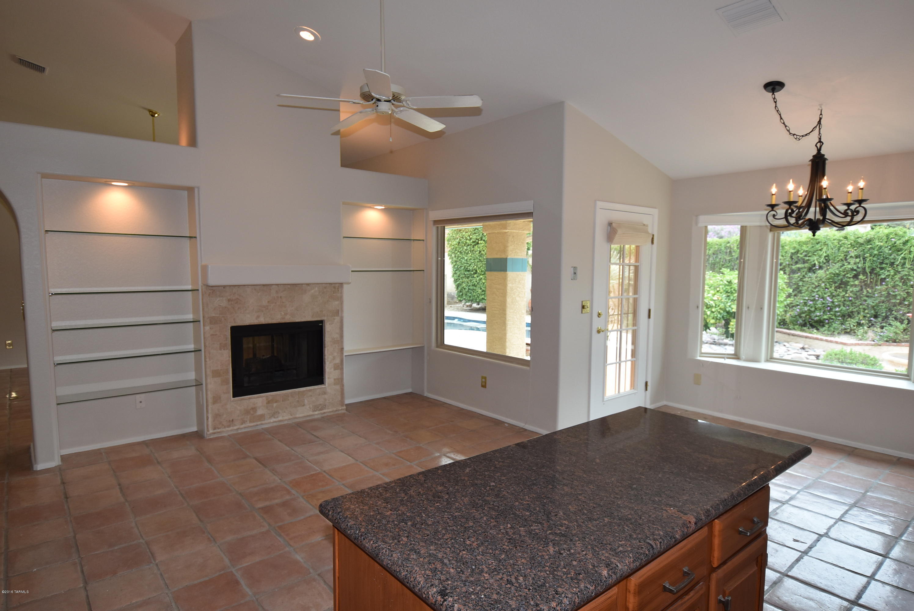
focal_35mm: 21
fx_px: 534
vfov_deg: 59.6
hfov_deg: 81.2
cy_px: 306
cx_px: 457
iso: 400
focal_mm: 14
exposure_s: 1/100
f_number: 5
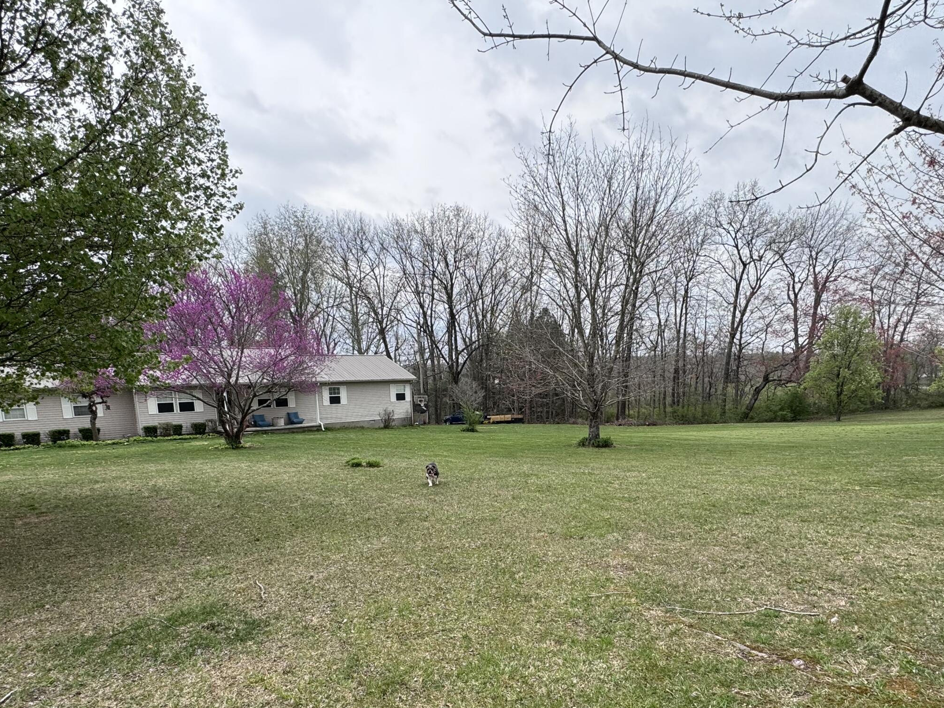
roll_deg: +1.0
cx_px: 487
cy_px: 475
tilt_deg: -9.9
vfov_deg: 61.8
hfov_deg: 79.0
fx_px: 573
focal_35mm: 21
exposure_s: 1/253
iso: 40
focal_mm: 2.22
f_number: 2.2
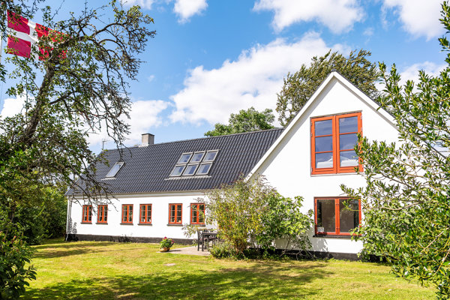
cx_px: 225
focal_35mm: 24
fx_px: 300
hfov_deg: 73.7
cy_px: 150
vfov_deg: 53.1
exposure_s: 1/400
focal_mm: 24
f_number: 8
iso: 200
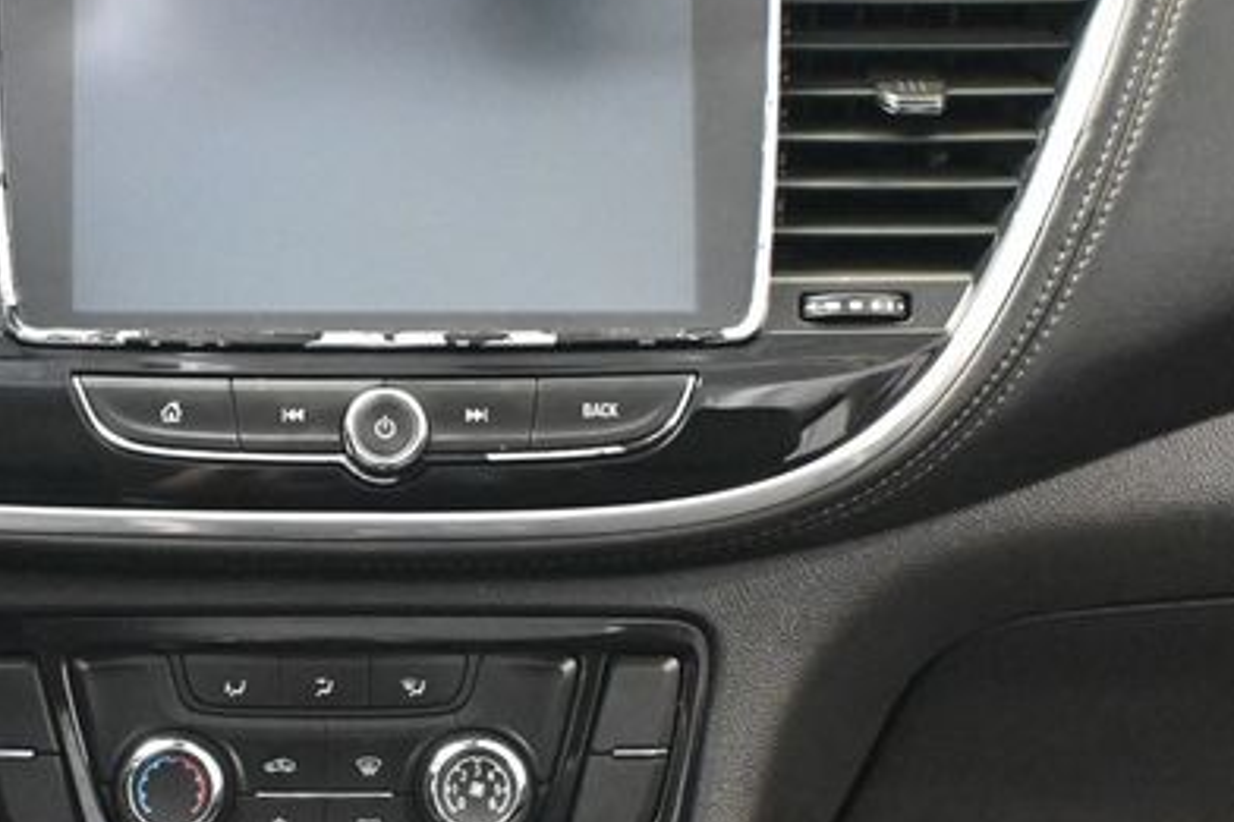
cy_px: 469
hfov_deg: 24.9
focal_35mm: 81
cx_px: 349
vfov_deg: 16.9
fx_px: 2769
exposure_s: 1/20
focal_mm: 33
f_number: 5
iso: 12800
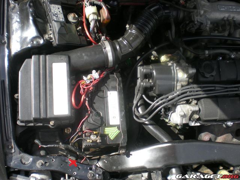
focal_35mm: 38
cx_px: 120
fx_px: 263
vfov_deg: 37.7
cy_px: 90
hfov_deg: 49.0
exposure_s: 1/230
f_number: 3.1
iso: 50
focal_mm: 6.3
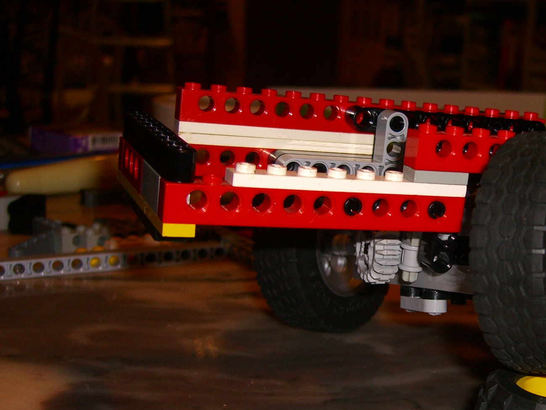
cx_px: 417
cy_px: 253
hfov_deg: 31.5
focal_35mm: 60
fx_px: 946
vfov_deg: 24.4
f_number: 2.8
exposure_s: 1/60
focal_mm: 7.9
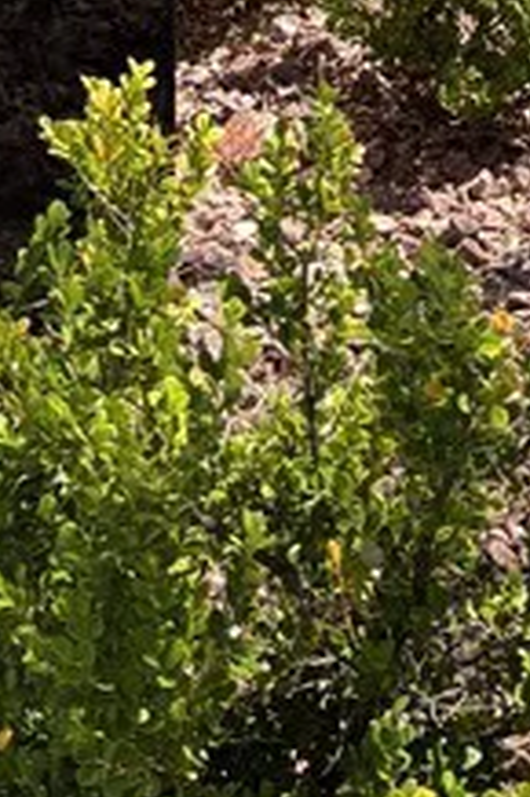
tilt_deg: -2.9
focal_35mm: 127
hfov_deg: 10.8
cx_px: 311
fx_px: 2809
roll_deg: +0.4
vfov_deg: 13.7
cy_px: -804
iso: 50
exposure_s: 1/1751
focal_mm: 5.96
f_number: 1.6
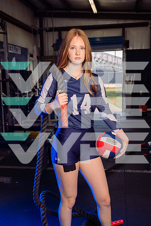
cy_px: 113
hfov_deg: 32.6
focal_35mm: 41
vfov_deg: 47.4
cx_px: 76
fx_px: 258
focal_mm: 41
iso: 320
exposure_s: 1/250
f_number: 5
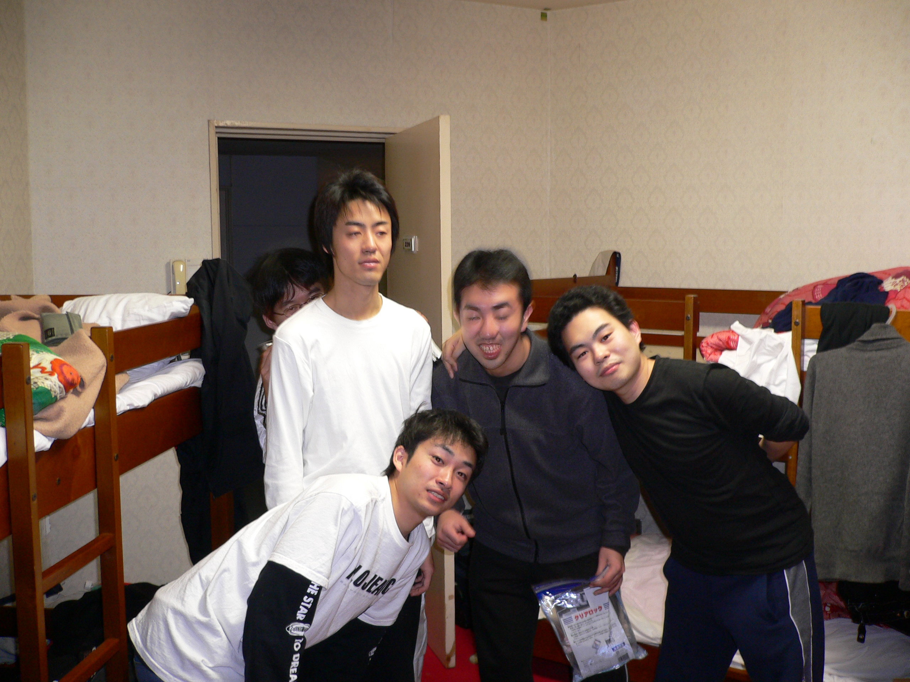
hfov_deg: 52.6
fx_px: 920
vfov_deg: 40.7
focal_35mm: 35
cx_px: 455
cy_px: 341
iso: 100
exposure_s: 1/8
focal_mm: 5.8
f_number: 2.8
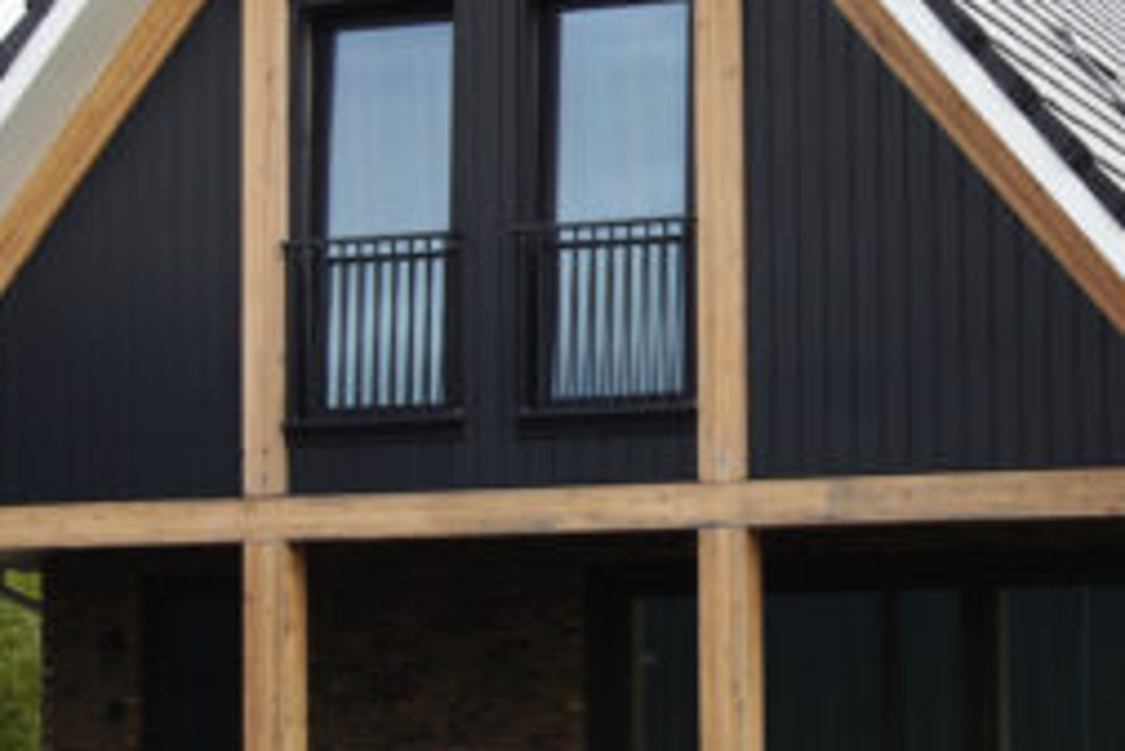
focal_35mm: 100
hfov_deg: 20.4
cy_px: 304
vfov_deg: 13.7
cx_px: 698
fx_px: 3127
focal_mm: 22
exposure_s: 1/125
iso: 100
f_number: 9
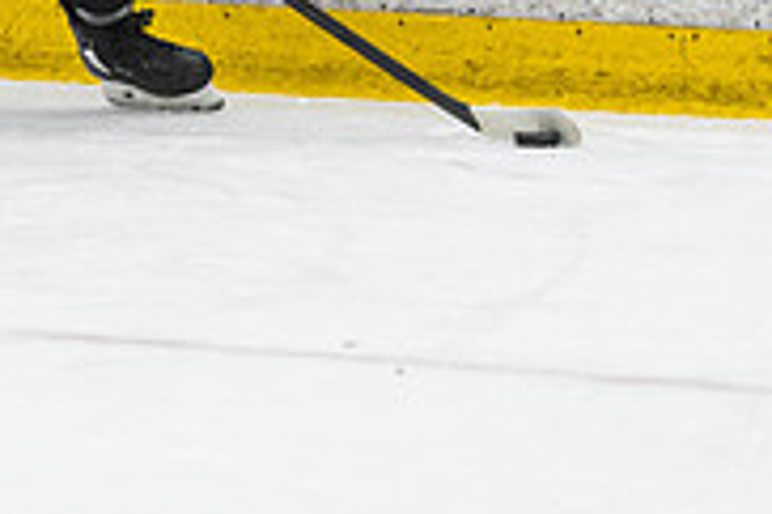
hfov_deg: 4.5
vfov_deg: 3.0
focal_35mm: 460
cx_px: 4
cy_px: -231
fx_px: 9855
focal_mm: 105
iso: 1800
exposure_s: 1/640
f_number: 2.8
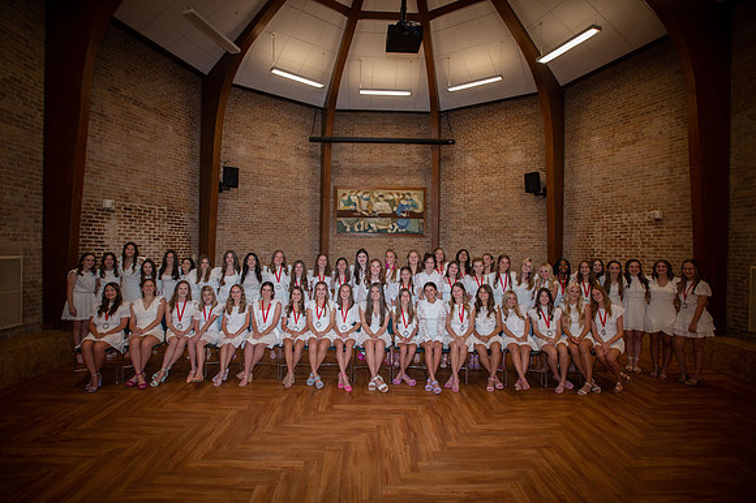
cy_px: 252
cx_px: 378
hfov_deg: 93.3
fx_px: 357
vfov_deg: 70.4
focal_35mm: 17
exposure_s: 1/160
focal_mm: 17
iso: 2000
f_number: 4.5
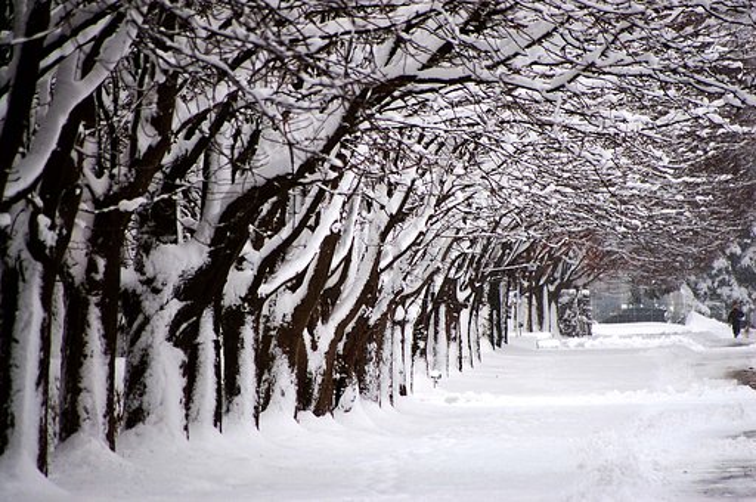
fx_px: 9438
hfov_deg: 4.6
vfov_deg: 3.0
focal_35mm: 450
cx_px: 378
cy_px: 251
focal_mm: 300
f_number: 5.6
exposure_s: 1/320
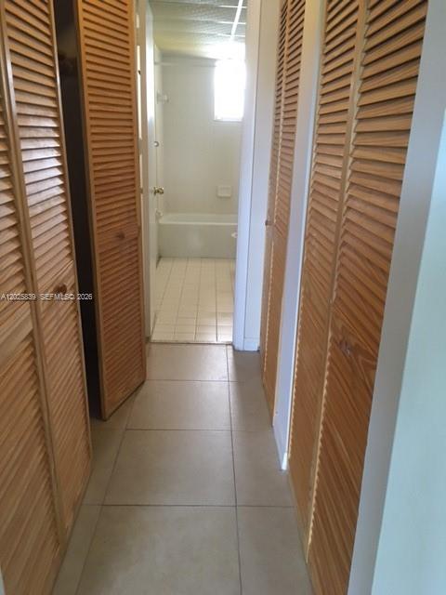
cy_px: 298
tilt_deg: -21.8
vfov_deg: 61.7
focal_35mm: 29
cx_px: 223
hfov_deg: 48.2
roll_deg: -3.6
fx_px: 498
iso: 125
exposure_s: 1/30
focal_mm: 4.15
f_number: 2.2
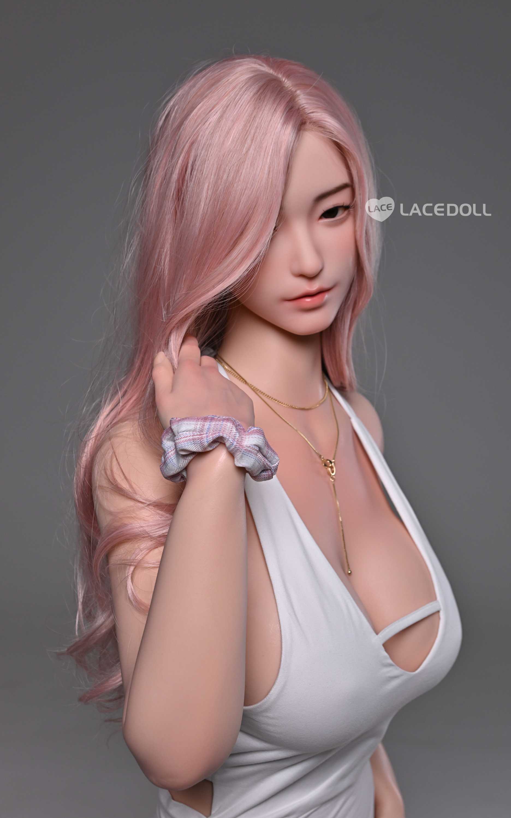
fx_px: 1092
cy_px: 409
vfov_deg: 41.1
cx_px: 256
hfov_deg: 26.3
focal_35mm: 49
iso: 400
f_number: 5
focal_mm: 48
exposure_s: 1/30
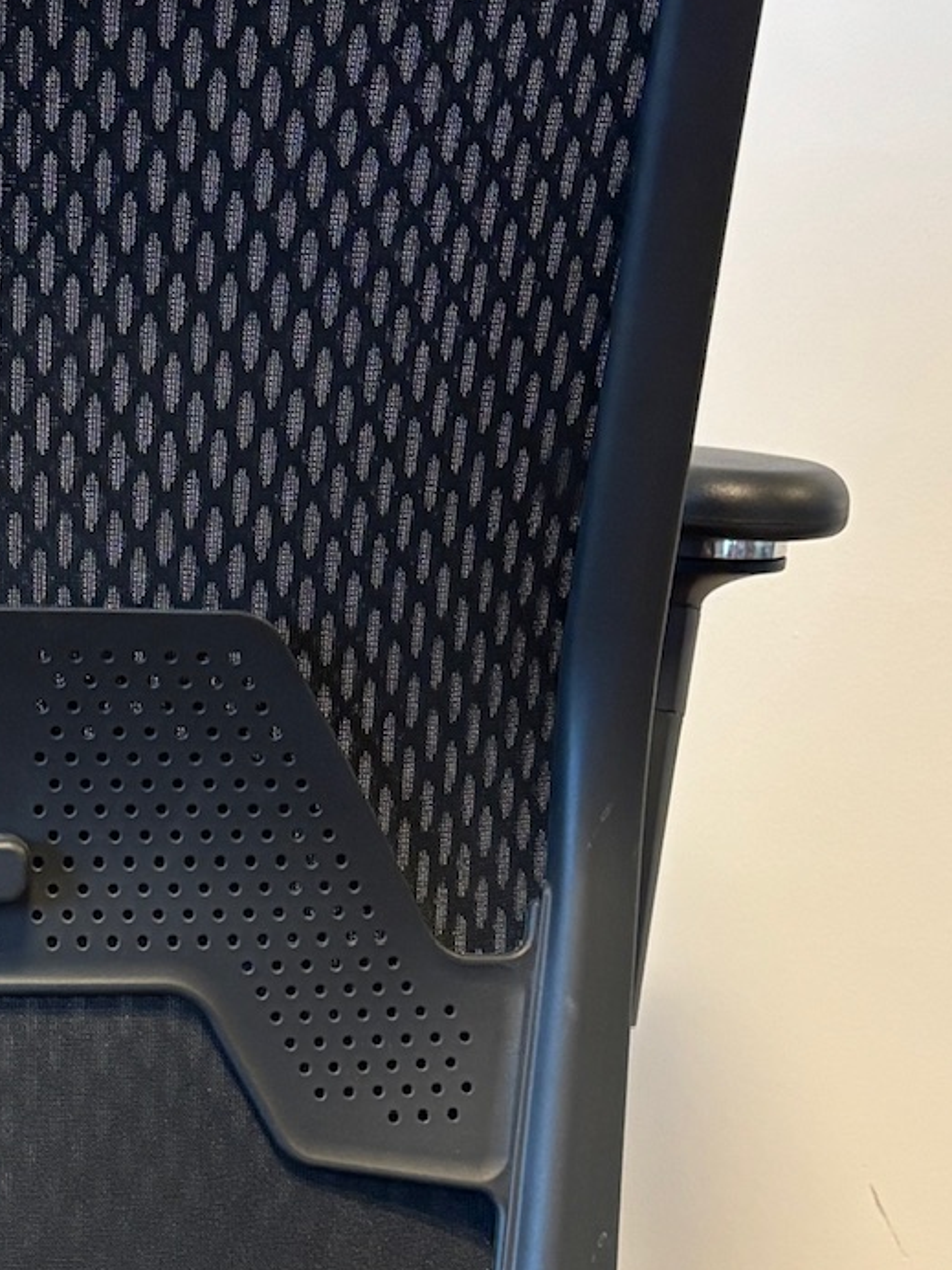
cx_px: -83
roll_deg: -1.0
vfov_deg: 24.6
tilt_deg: -19.1
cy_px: 1145
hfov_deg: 18.4
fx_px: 2824
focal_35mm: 77
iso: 400
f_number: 1.6
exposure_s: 1/50
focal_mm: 5.96
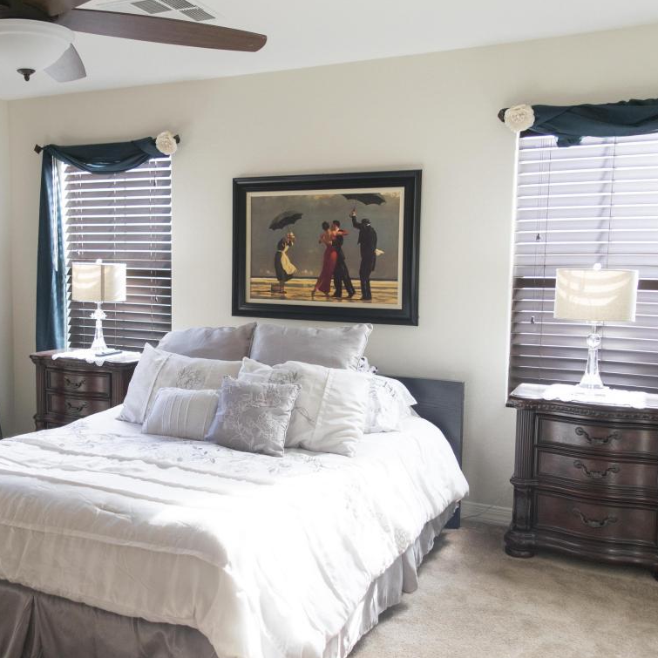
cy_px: 331
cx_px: 246
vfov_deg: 47.2
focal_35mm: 35
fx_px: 753
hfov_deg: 46.8
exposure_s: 1/25
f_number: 3.5
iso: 400
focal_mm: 18
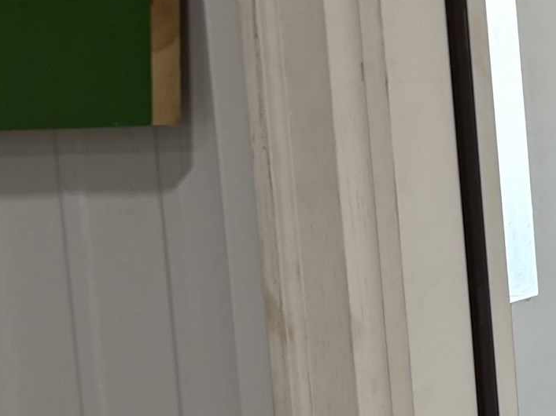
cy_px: 203
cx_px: 990
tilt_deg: -5.9
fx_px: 1815
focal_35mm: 113
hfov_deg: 15.2
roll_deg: +3.9
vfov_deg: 13.1
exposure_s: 1/121
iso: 80
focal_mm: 5.96
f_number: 1.6
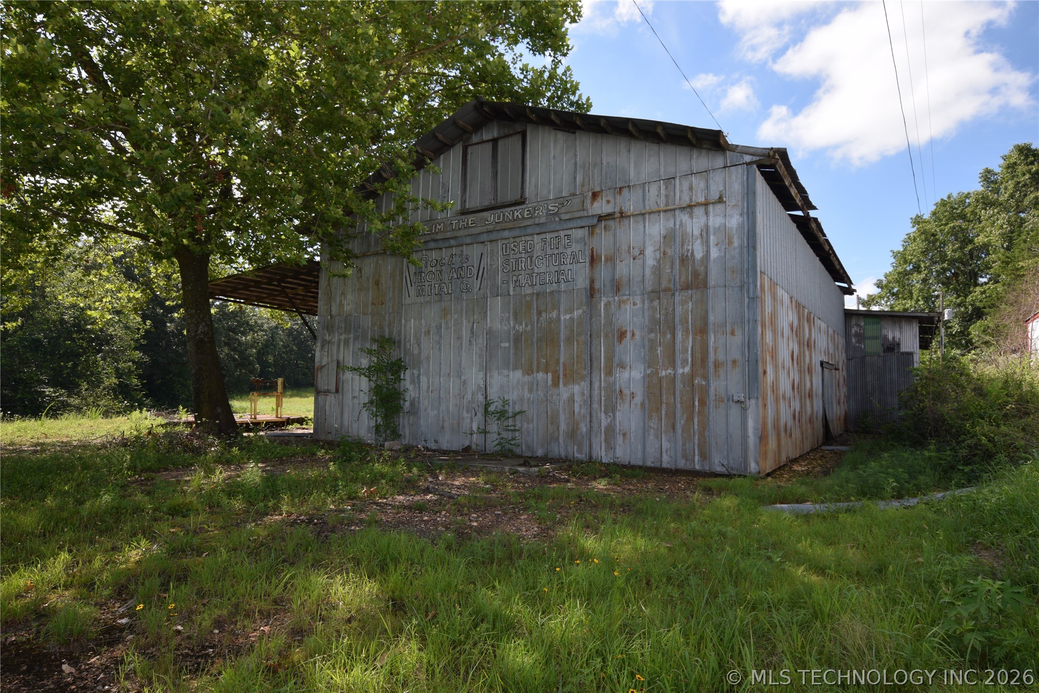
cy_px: 346
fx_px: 606
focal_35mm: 21
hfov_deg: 81.2
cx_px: 520
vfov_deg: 59.5
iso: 200
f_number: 8
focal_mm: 14
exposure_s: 1/250
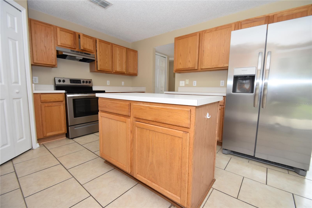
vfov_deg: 77.3
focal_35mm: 15
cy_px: 104
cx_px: 156
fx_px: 130
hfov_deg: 100.4
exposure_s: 1/60
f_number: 4
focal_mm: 10
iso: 200
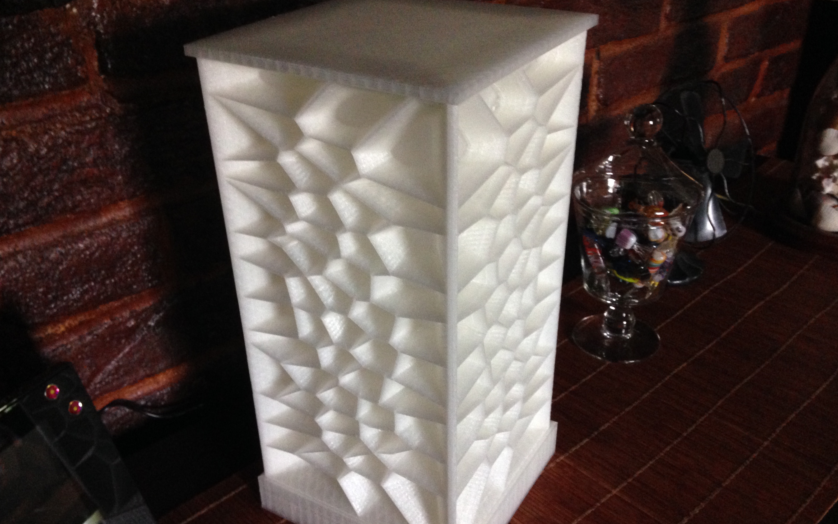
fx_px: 822
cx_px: 411
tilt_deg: -32.2
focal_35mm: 36
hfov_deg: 54.0
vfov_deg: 35.2
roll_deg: -0.1
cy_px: 307
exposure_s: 1/20
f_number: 2.4
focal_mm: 4.12
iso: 320
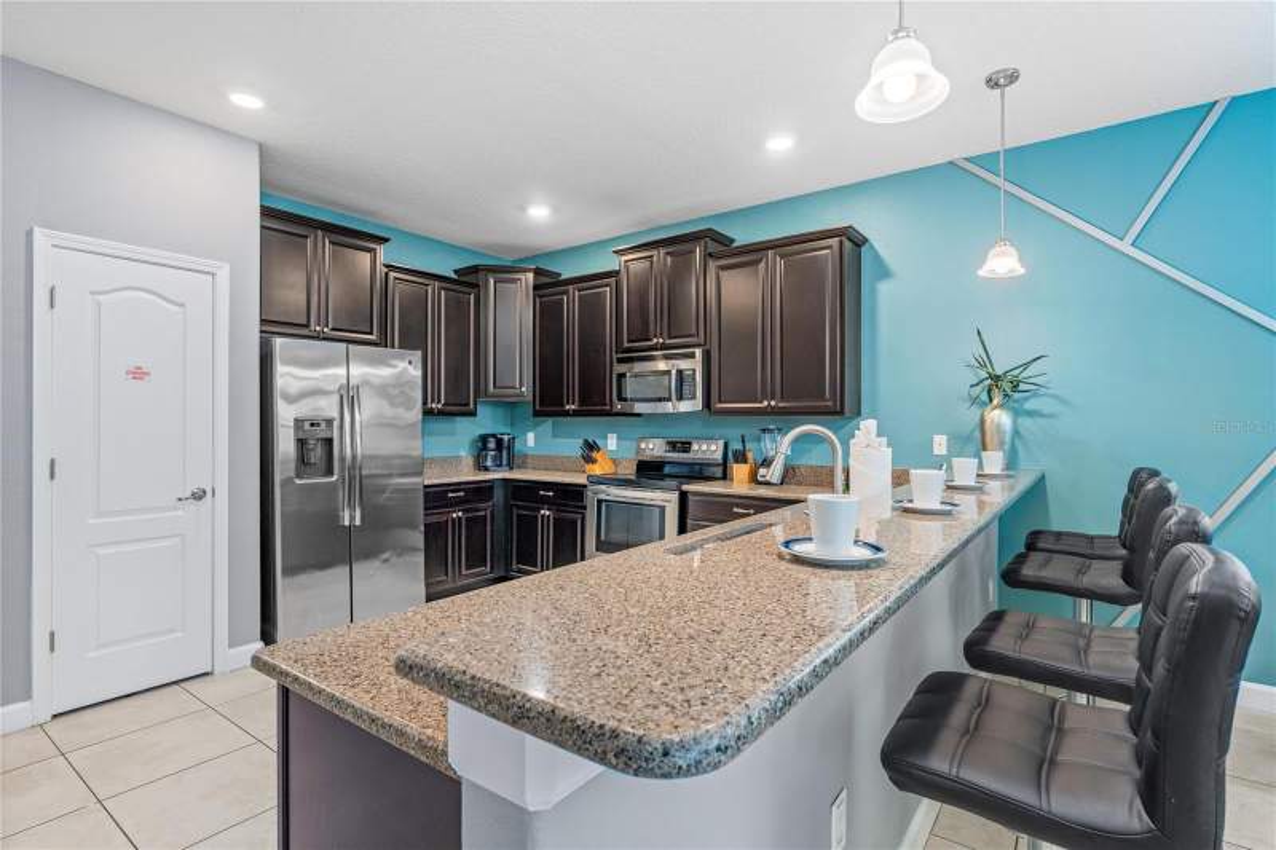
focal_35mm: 17
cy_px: 425
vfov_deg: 70.1
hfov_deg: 93.0
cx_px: 638
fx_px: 606
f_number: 9
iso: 400
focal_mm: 17.1
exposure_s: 1/3
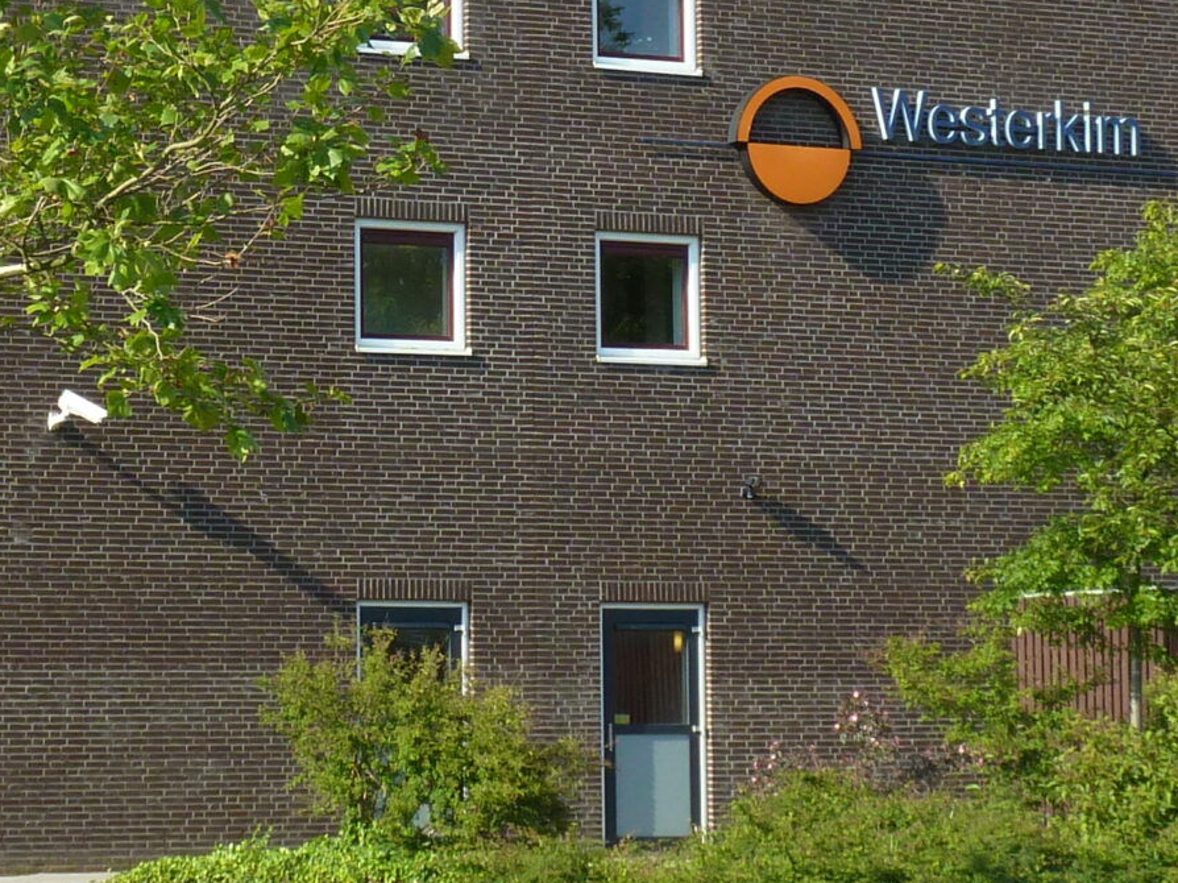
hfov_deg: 15.6
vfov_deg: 11.7
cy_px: 174
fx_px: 4287
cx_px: 383
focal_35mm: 126
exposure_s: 1/400
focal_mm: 7.3
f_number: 4
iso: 100
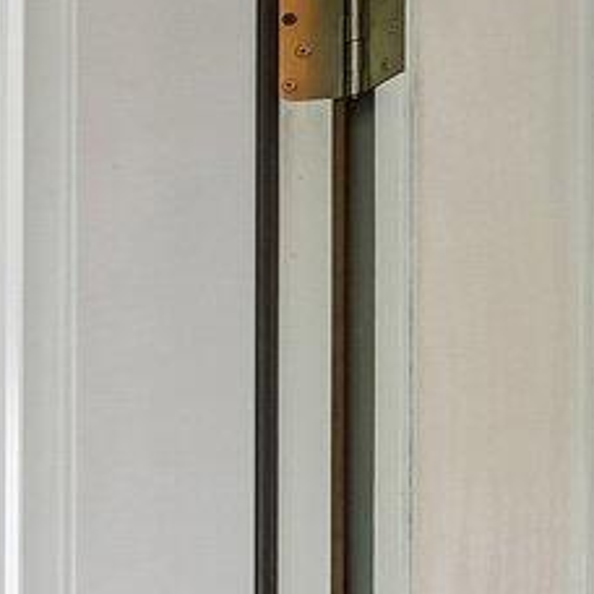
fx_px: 2077
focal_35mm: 107
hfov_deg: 8.5
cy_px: 874
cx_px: -1722
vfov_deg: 15.1
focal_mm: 14
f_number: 8
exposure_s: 1/15
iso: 280
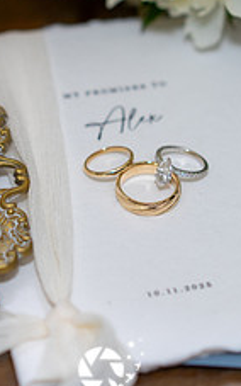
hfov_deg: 5.9
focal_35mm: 221
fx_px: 2321
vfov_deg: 9.5
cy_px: 140
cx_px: 104
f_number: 2
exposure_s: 1/125
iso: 320
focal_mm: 85
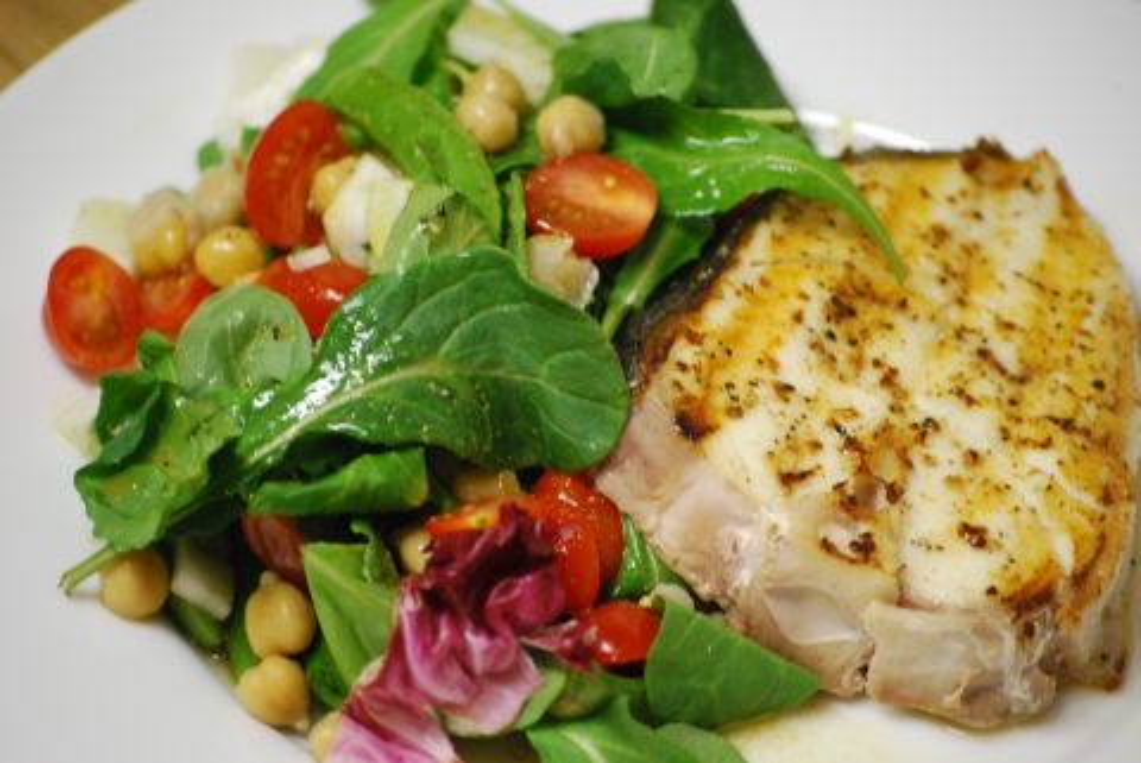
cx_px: 570
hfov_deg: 10.2
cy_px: 382
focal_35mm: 202
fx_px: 6424
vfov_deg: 6.8
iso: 1600
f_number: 5
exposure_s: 1/20
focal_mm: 135
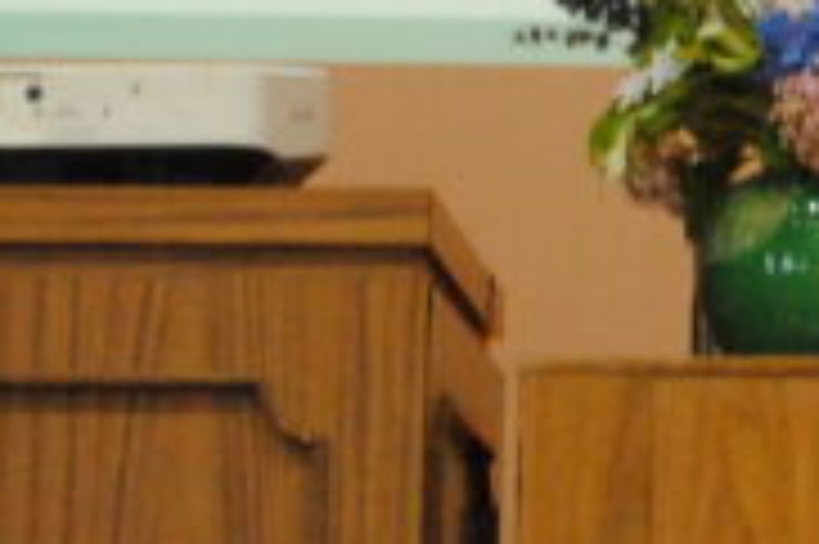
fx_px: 4614
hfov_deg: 10.1
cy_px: -200
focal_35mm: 203
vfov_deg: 6.7
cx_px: 788
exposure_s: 1/20
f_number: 10
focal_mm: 24
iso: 1600
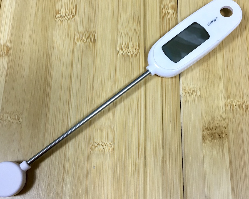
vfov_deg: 47.1
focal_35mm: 31
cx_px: 113
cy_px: 97
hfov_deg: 57.1
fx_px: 228
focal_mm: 4.15
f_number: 2.2
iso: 64
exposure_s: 1/30
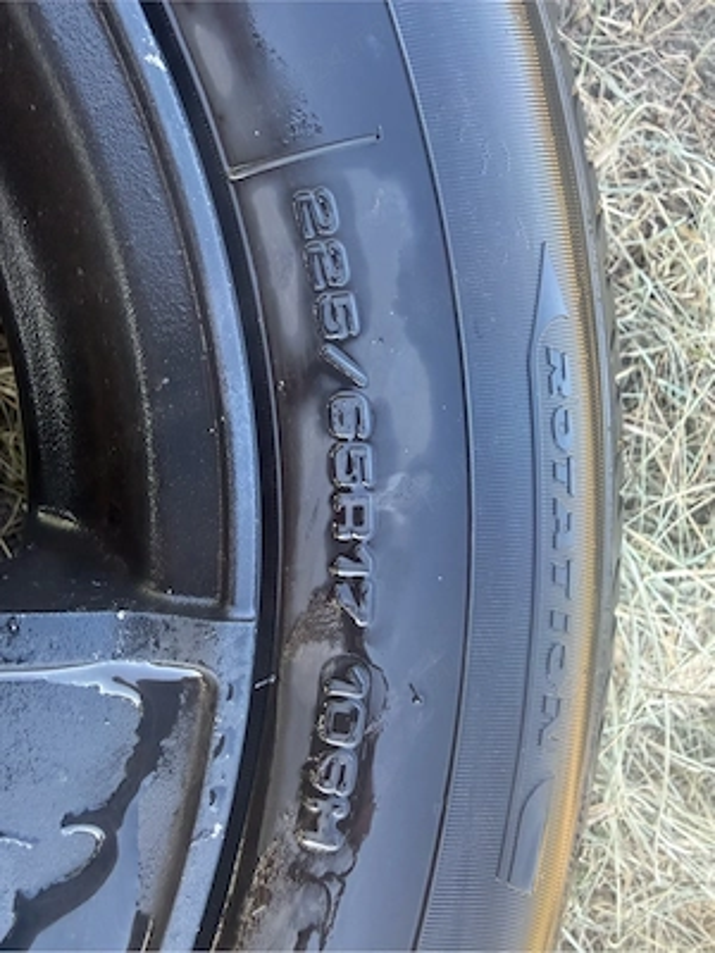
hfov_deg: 56.8
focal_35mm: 24
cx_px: 358
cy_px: 476
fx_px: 661
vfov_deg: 71.6
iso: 160
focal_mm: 2.22
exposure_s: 1/99
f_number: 2.2
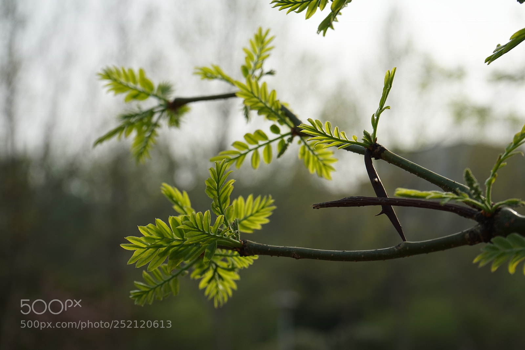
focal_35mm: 61
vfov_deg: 22.3
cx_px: 262
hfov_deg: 32.9
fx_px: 890
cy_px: 175
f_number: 8
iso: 100
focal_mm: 61
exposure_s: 1/160
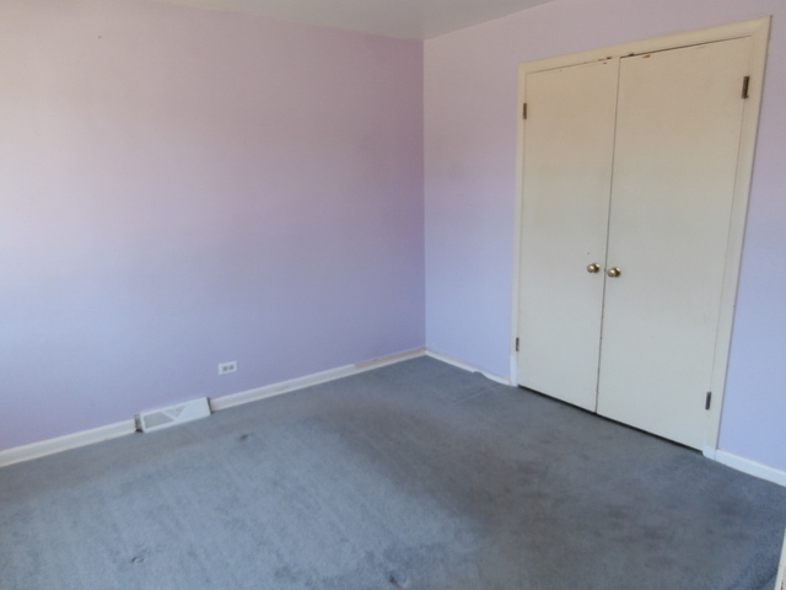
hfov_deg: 71.6
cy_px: 295
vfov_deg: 56.8
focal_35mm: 24
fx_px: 545
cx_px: 393
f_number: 3
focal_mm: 4.2
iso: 100
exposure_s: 1/60
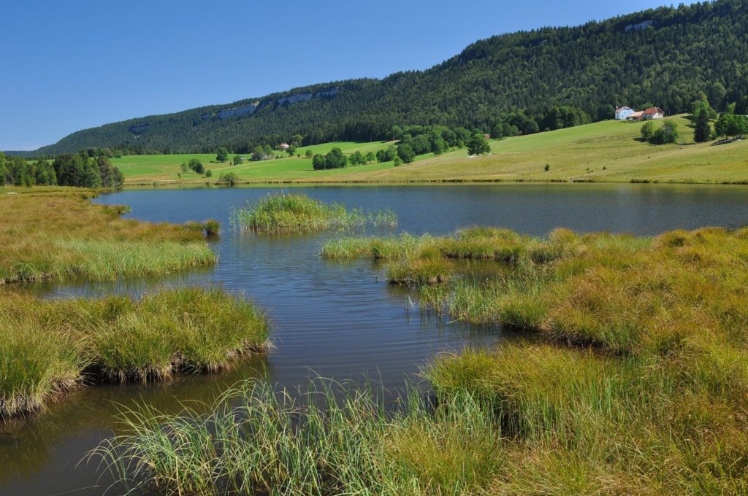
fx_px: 872
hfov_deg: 46.5
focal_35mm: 42
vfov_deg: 31.8
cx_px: 374
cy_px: 248
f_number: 7.1
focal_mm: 28
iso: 320
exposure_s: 1/200
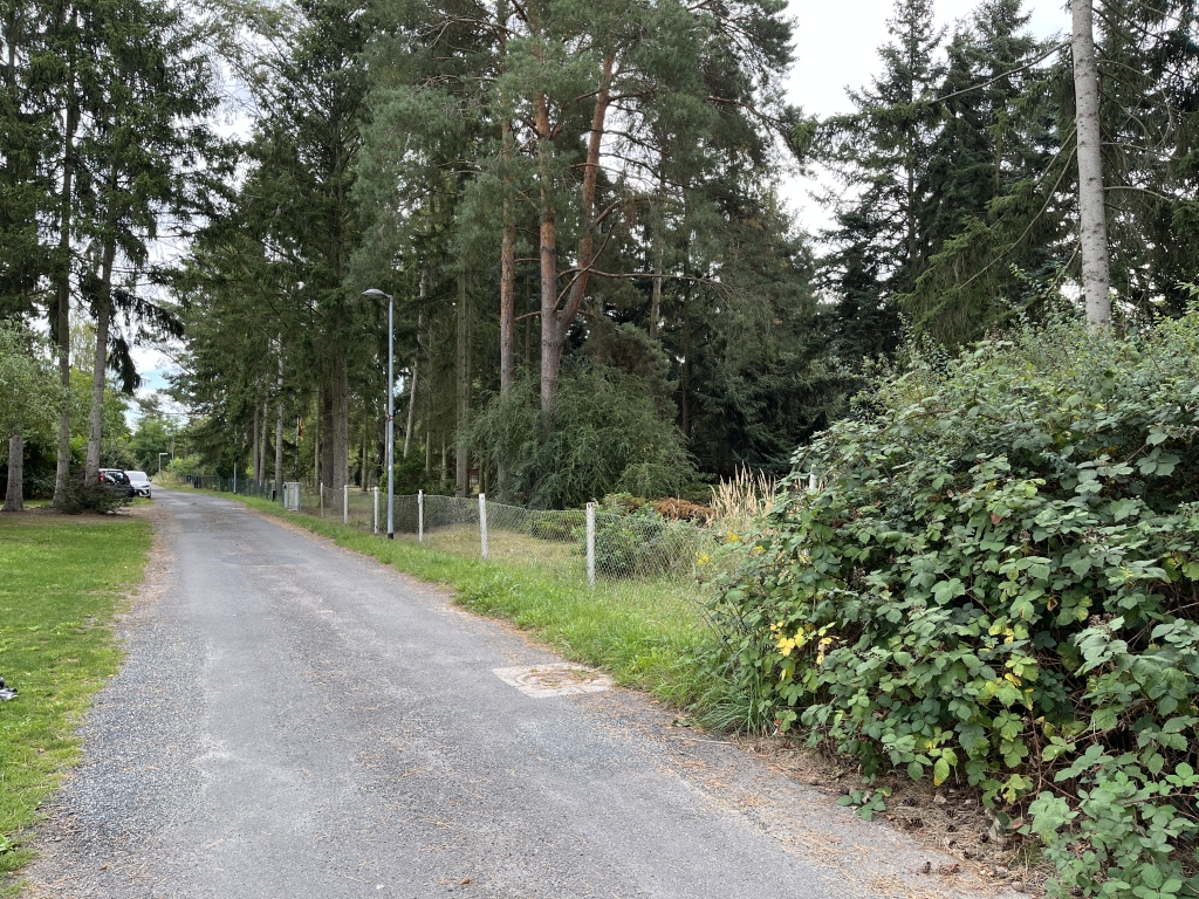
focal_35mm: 26
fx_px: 901
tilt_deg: +1.5
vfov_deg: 53.1
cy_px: 450
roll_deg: +0.1
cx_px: 600
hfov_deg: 67.3
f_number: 1.6
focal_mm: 5.1
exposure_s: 1/437
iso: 50
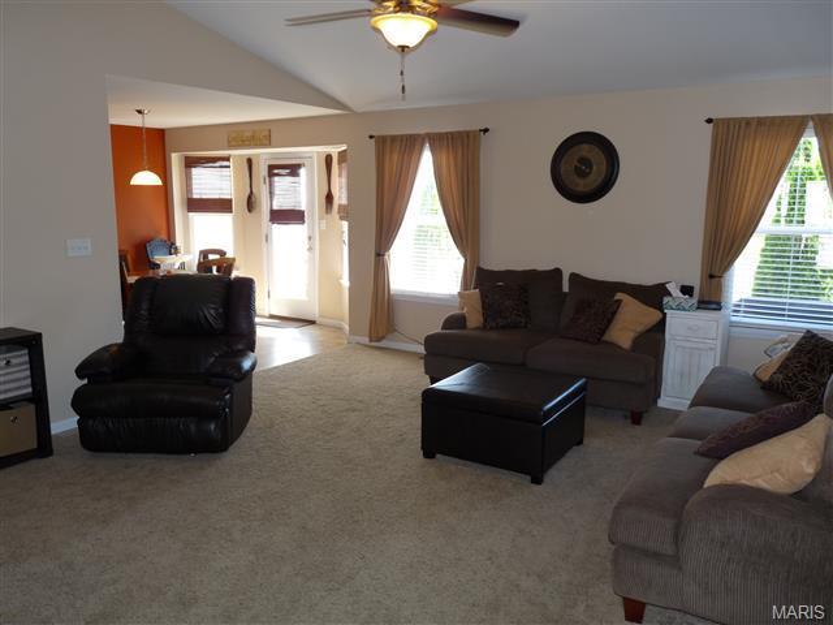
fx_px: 650
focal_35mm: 27
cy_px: 312
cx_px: 416
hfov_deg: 65.3
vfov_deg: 51.4
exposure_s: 1/40
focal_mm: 4.8
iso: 125
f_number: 2.8
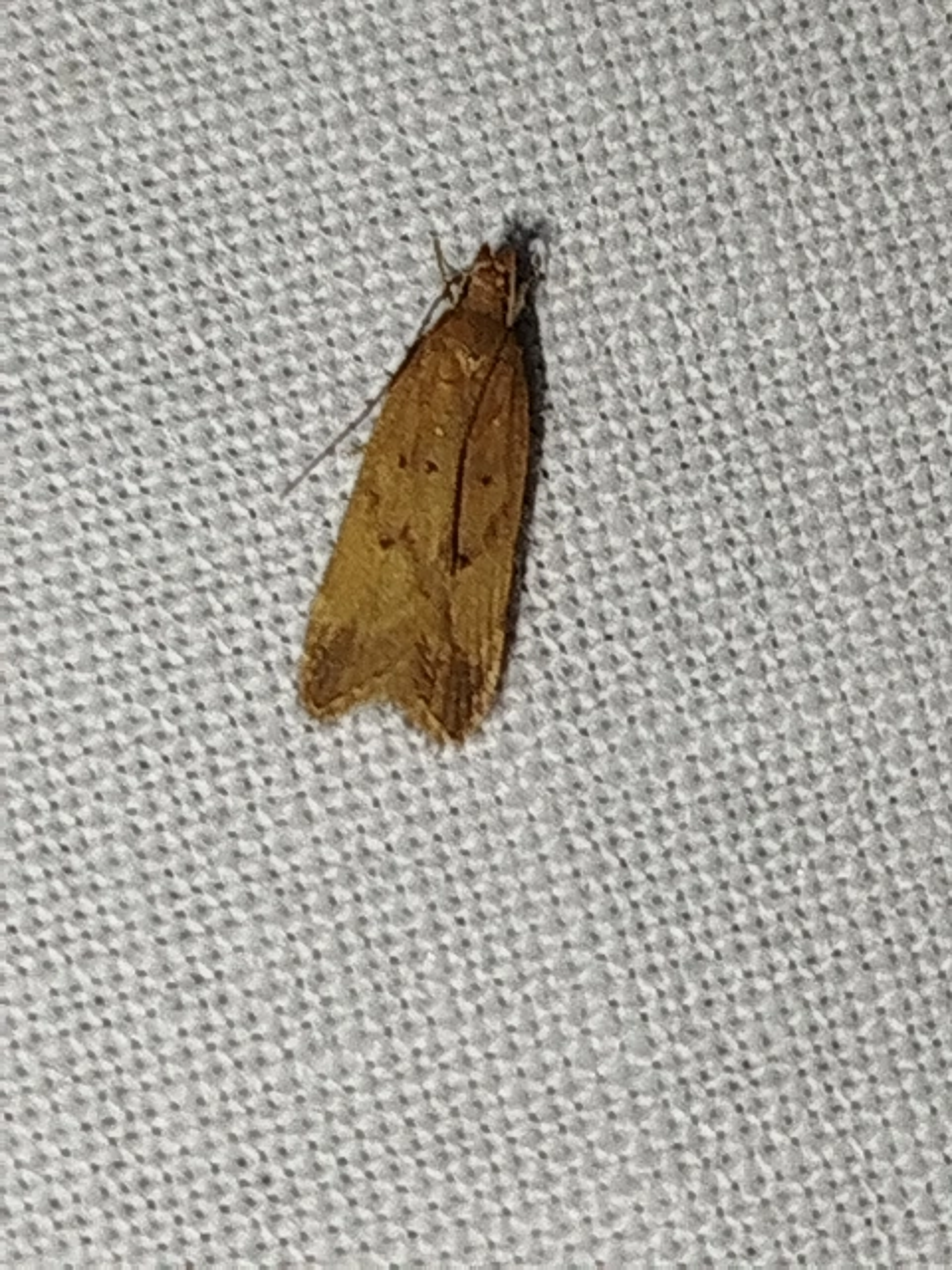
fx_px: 5537
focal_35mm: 151
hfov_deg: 9.8
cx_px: 476
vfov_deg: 13.1
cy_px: 635
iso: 50
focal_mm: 5.31
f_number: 1.7
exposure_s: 1/50
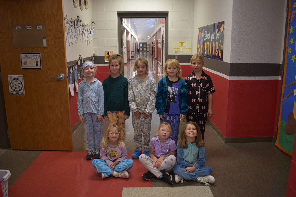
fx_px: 247
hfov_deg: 61.9
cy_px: 98
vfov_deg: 43.6
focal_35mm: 30
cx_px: 148
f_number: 3.5
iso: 400
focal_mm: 20
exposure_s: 1/50
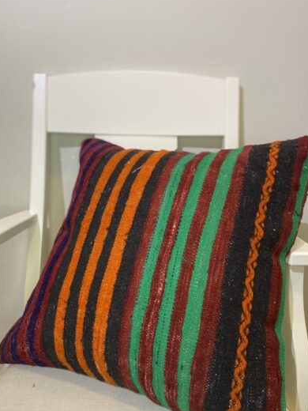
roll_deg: -0.6
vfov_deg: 60.0
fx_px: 356
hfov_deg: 46.7
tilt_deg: -11.1
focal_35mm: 30
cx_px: 141
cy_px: 200
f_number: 1.8
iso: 160
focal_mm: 4.25
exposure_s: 1/60
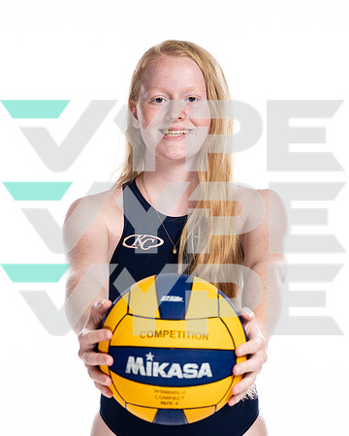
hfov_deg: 16.8
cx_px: 157
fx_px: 1185
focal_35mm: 92
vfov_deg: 20.9
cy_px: 237
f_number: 5.6
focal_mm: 60
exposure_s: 1/250
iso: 400
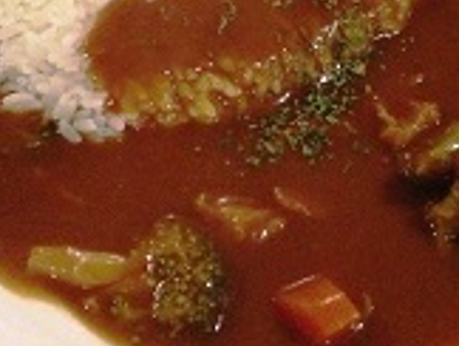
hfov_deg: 27.7
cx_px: 251
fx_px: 930
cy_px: 71
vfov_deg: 20.8
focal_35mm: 70
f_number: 2.4
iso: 800
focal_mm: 4.12
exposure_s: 1/15
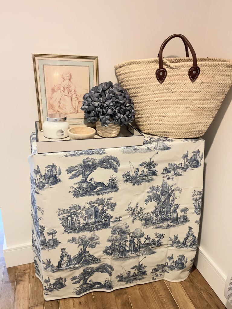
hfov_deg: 53.1
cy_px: 154
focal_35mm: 26
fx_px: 232
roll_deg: -2.8
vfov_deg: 67.3
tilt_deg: -23.7
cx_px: 116
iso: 500
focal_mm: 5.1
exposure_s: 1/33
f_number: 1.6
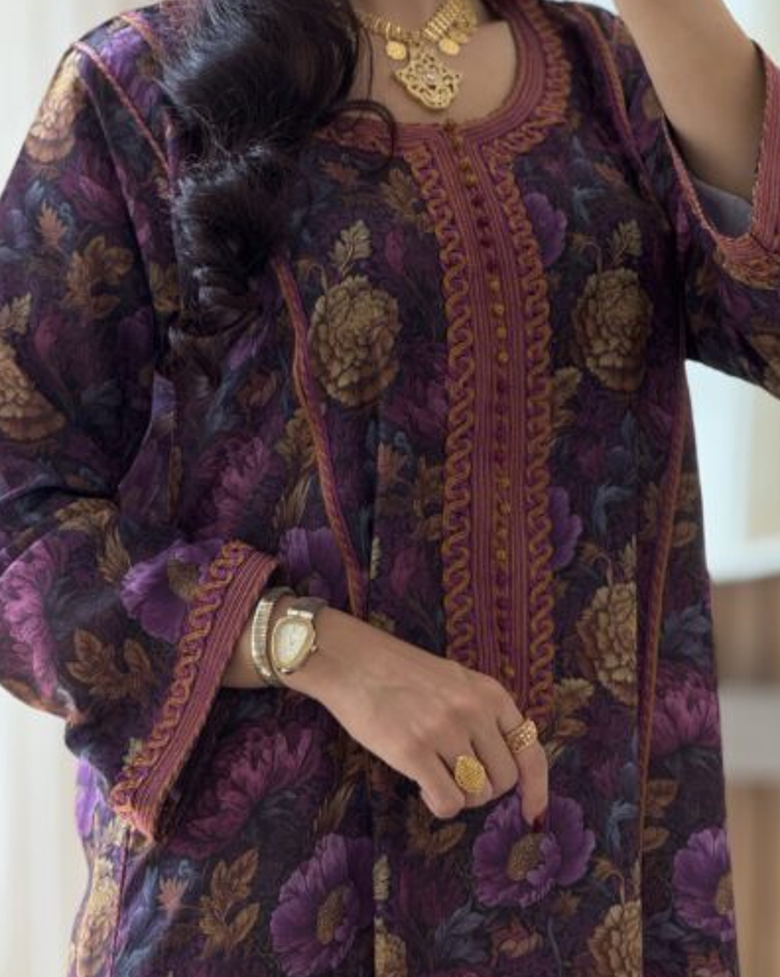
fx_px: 3640
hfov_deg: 12.2
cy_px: 474
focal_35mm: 126
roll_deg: -0.9
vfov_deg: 15.3
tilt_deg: -24.5
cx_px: 388
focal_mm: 15.66
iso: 64
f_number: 2.8
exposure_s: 1/99
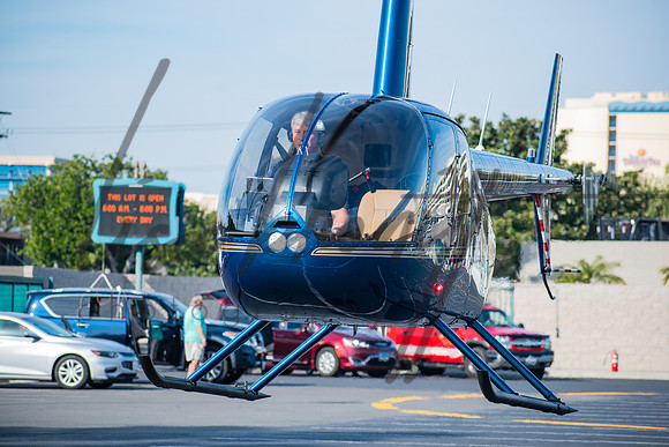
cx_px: 334
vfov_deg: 7.0
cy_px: 224
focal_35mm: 195
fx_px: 3624
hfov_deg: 10.5
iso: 100
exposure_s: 1/400
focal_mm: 130
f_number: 4.8
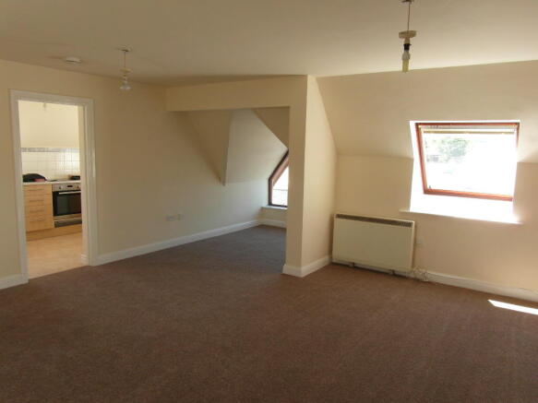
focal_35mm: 24
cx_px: 269
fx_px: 373
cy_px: 202
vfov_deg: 56.8
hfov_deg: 71.6
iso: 80
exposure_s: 1/45
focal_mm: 4
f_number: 4.6
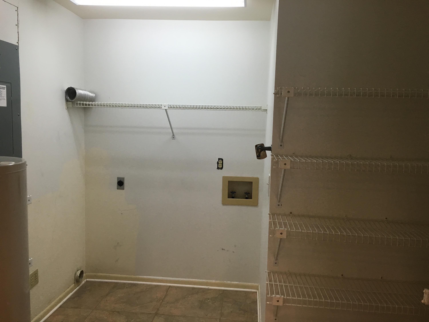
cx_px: 214
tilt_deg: -5.1
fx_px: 359
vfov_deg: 48.2
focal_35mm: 29
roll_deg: -0.7
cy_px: 161
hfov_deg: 61.7
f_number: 2.2
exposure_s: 1/30
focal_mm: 4.15
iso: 40
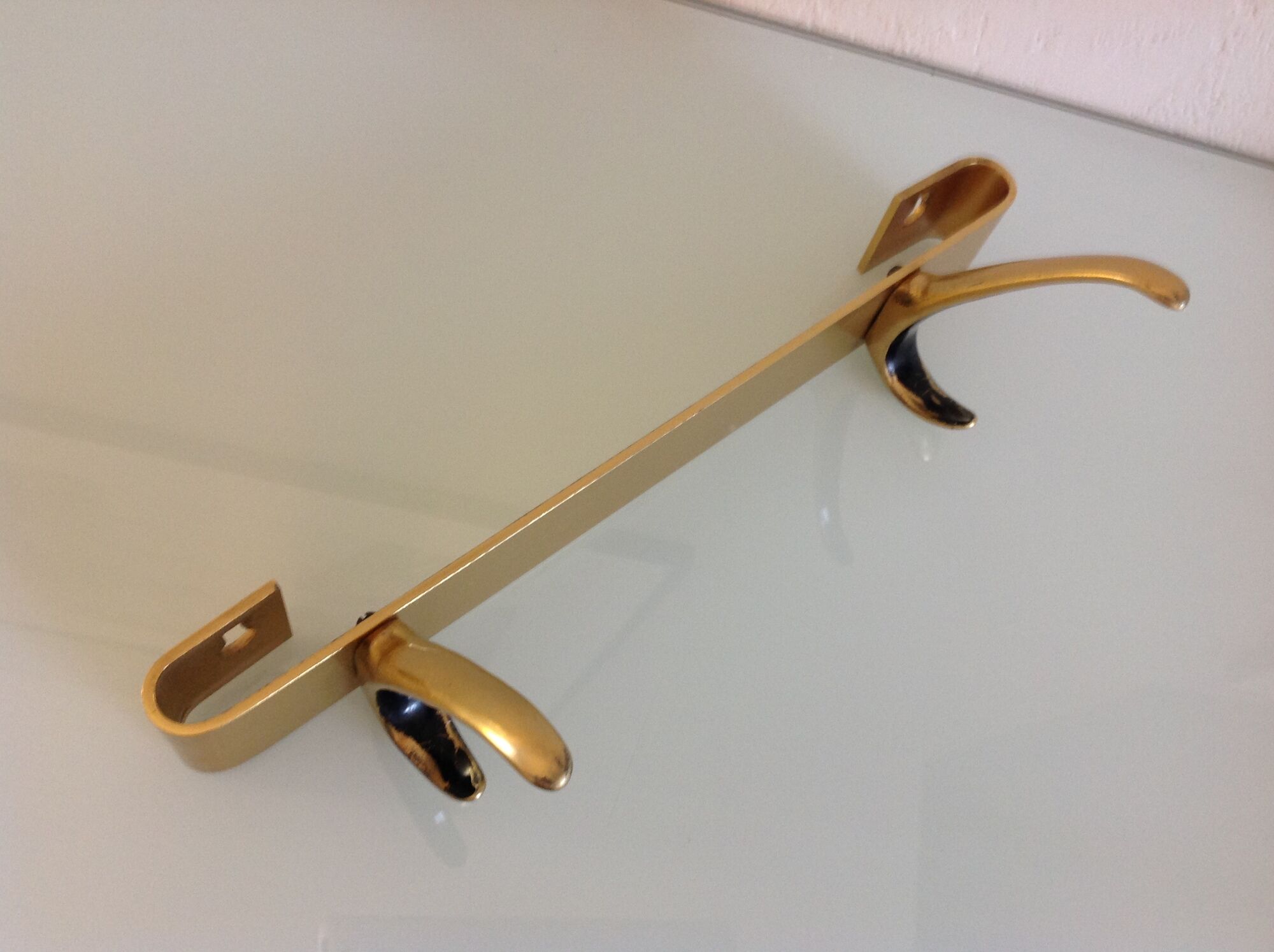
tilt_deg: -66.1
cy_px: 476
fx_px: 1286
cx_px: 637
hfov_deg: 52.7
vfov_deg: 40.6
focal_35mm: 35
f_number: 2.4
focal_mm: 4.28
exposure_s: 1/15
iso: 100
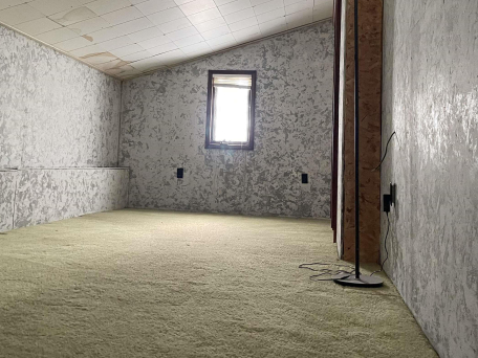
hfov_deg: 48.9
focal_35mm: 38
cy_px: 125
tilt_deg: +3.2
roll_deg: -2.1
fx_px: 525
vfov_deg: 37.4
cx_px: 223
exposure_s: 1/60
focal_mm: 4.2
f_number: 1.6
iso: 500
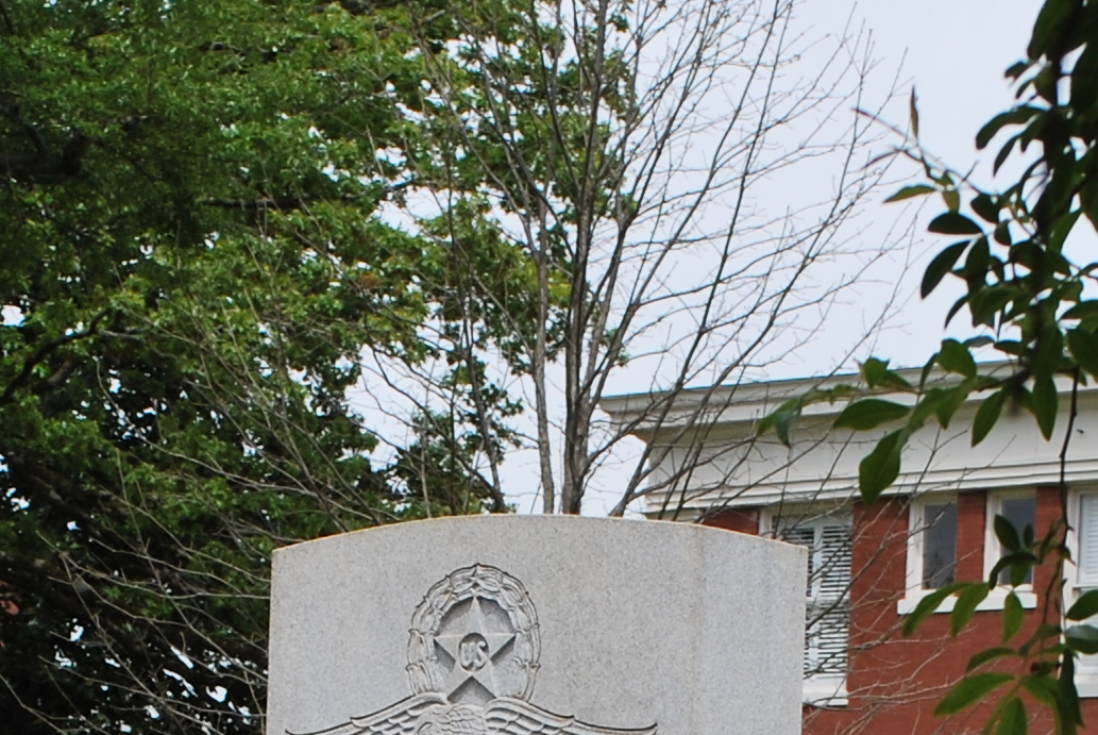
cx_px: 552
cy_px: 1305
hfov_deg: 15.2
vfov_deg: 9.7
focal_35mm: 135
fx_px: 4121
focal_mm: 24
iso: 100
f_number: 8
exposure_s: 1/250
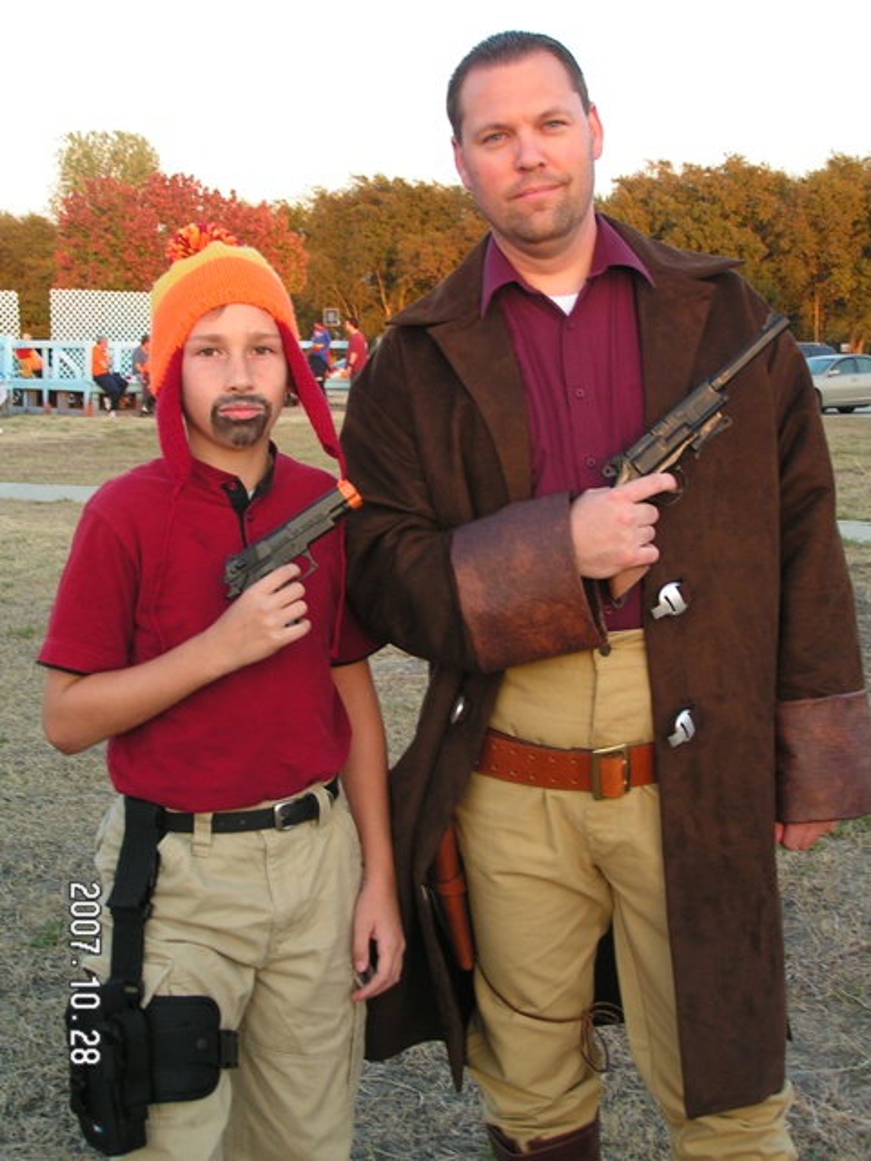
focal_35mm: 56
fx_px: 1879
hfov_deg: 26.1
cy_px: 580
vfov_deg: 34.3
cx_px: 436
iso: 64
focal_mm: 9.4
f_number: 3.2
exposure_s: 1/60
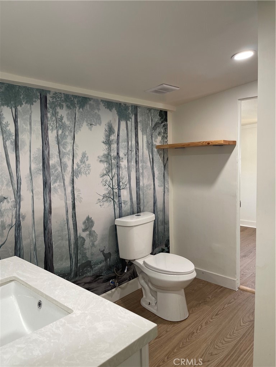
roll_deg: +2.2
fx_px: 266
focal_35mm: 25
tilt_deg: -5.6
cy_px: 184
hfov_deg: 54.9
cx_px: 138
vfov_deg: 69.4
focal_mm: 5.1
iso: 64
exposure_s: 1/60
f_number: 1.6
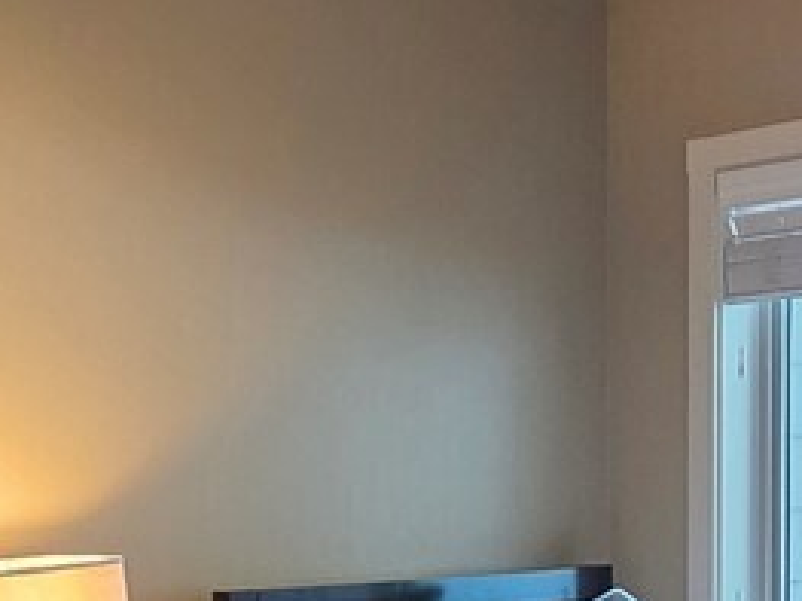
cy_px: 705
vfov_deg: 17.8
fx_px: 1829
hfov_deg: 24.5
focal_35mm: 79
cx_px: 220
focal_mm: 2.2
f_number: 1.9
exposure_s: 1/120
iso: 200
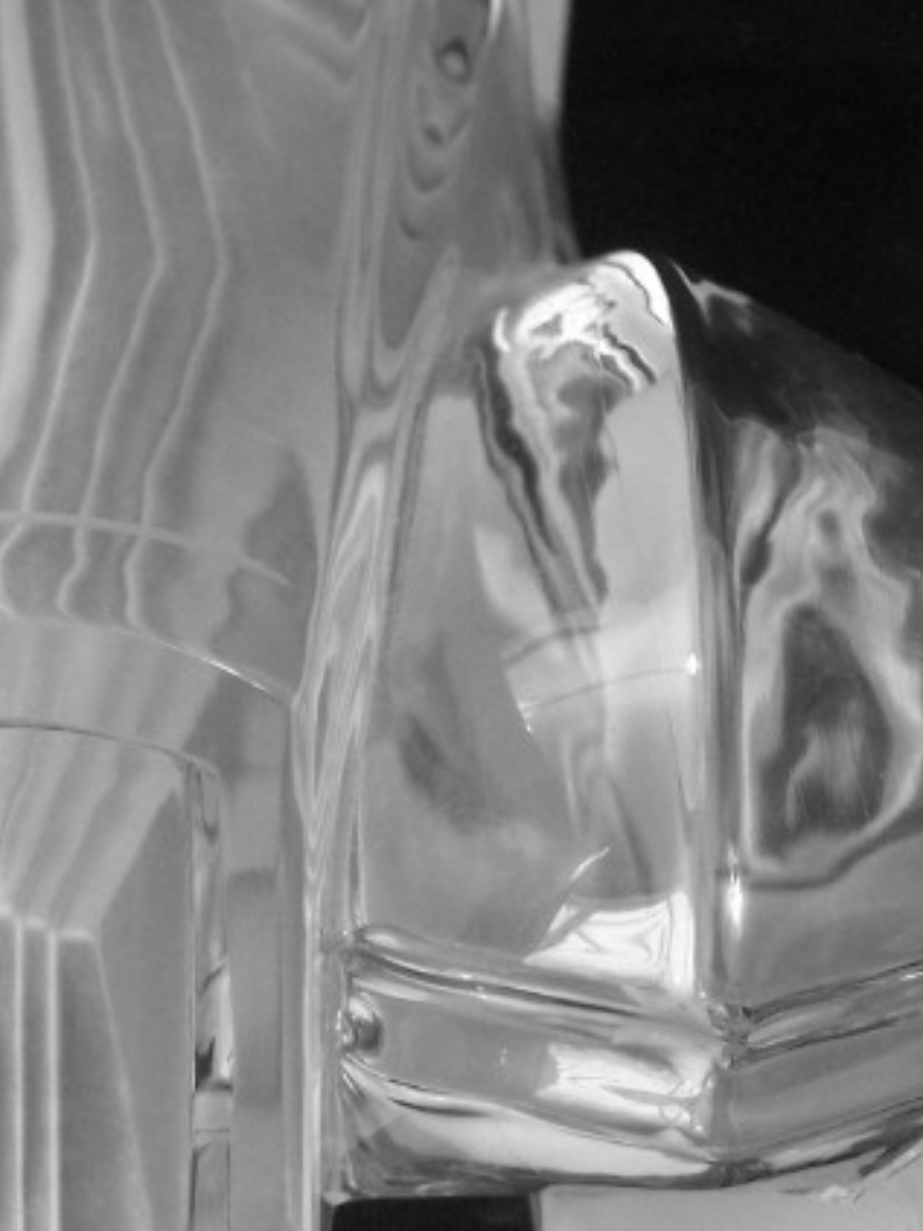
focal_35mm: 184
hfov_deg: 8.0
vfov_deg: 10.7
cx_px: -73
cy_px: 678
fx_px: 6545
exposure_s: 1/8
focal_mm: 16
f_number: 3.8
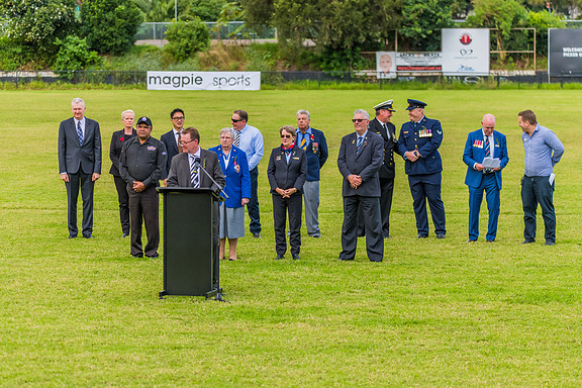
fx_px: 2441
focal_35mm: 151
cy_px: 193
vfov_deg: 9.1
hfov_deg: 13.6
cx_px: 291
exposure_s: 1/1600
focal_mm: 150
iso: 900
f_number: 5
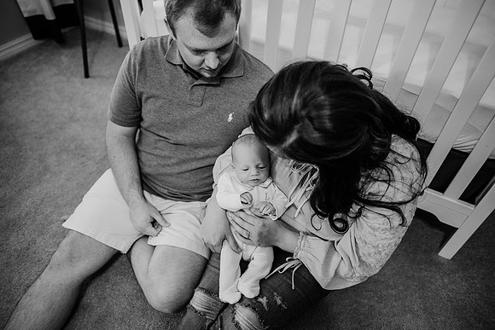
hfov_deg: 73.7
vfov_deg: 53.2
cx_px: 248
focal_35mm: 24
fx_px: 330
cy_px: 165
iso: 800
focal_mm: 24
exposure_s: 1/160
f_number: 2.2
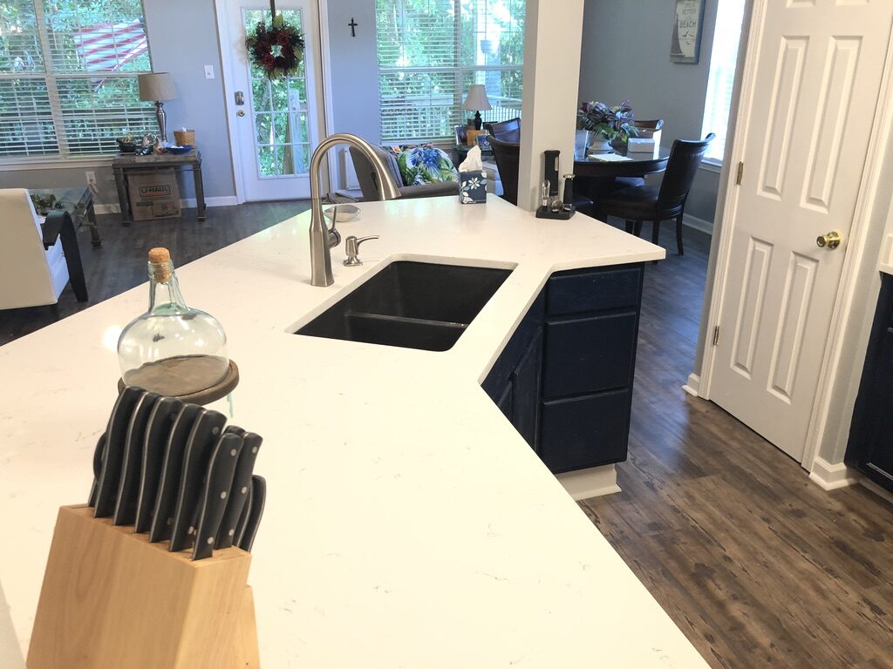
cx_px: 446
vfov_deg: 49.7
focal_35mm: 28
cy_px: 334
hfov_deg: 63.4
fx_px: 722
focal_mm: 4
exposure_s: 1/15
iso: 40
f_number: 1.8
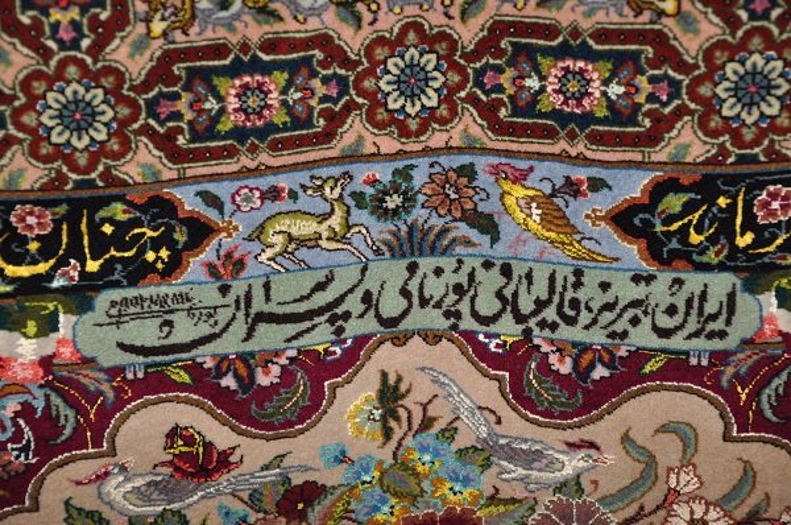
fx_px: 2040
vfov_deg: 14.7
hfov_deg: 21.9
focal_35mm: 93
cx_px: 396
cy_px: 262
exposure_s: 1/60
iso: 250
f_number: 5.6
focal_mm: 62
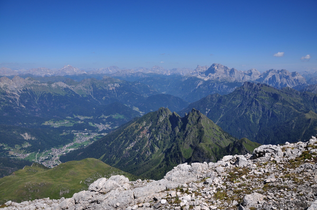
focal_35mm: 27
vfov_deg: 47.8
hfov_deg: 67.4
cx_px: 158
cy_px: 105
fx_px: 237
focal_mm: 18
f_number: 5.6
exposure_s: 1/1250
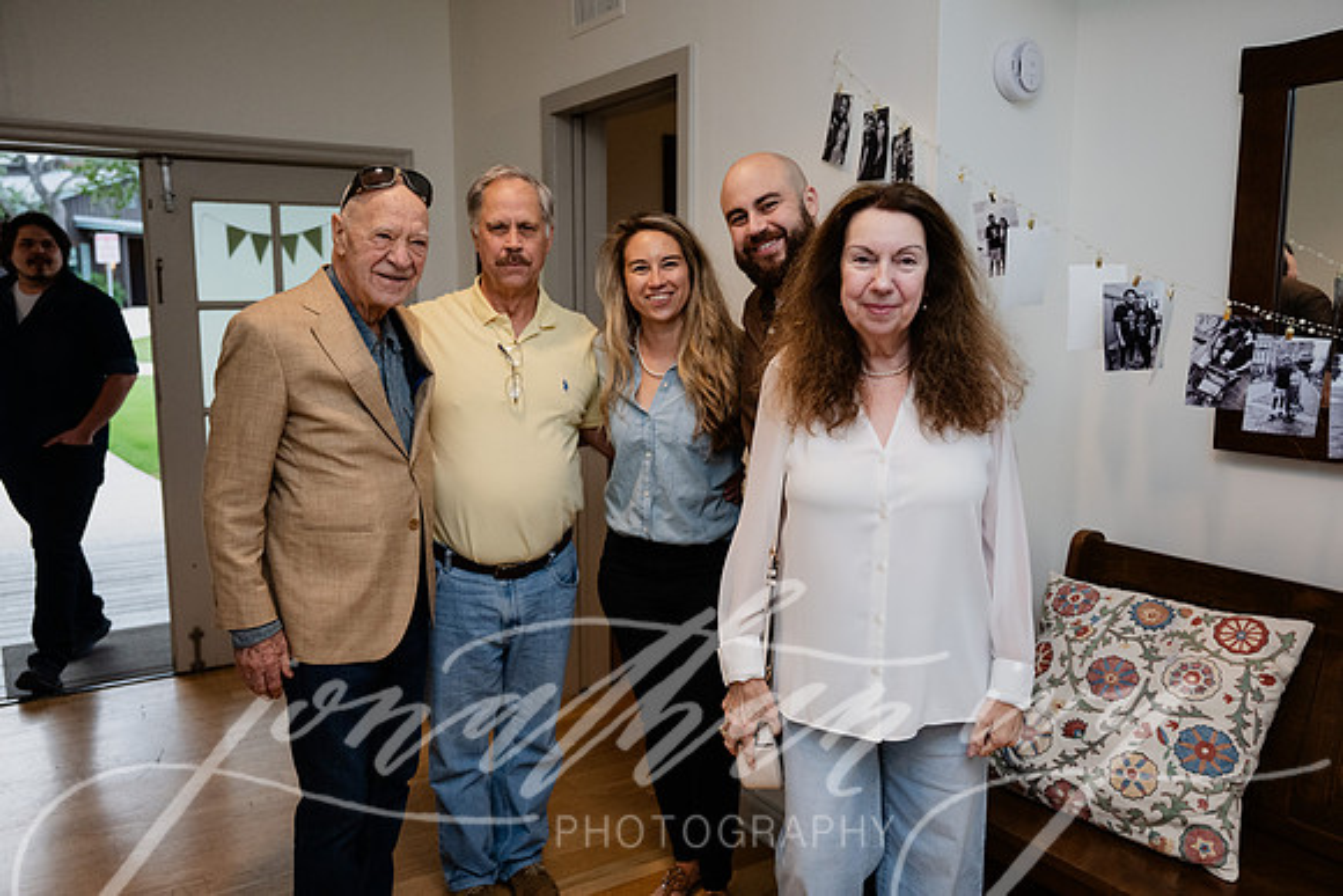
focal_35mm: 30
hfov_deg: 62.8
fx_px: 1101
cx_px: 672
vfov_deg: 44.3
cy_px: 448
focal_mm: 29.5
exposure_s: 1/250
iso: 2000
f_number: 2.8
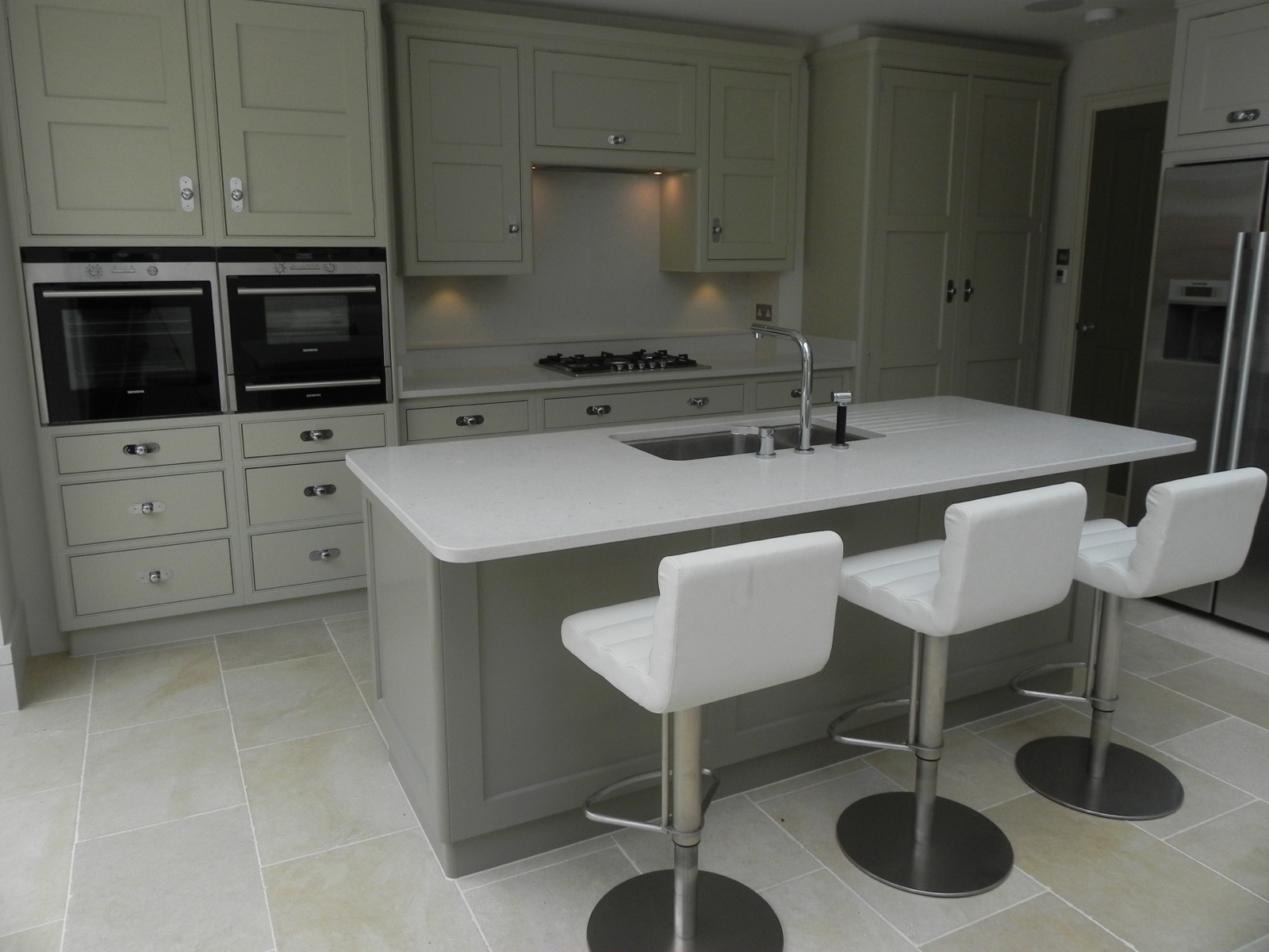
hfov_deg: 67.3
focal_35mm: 26
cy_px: 476
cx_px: 634
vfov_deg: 53.1
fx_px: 953
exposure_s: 1/186
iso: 160
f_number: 5
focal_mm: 4.6
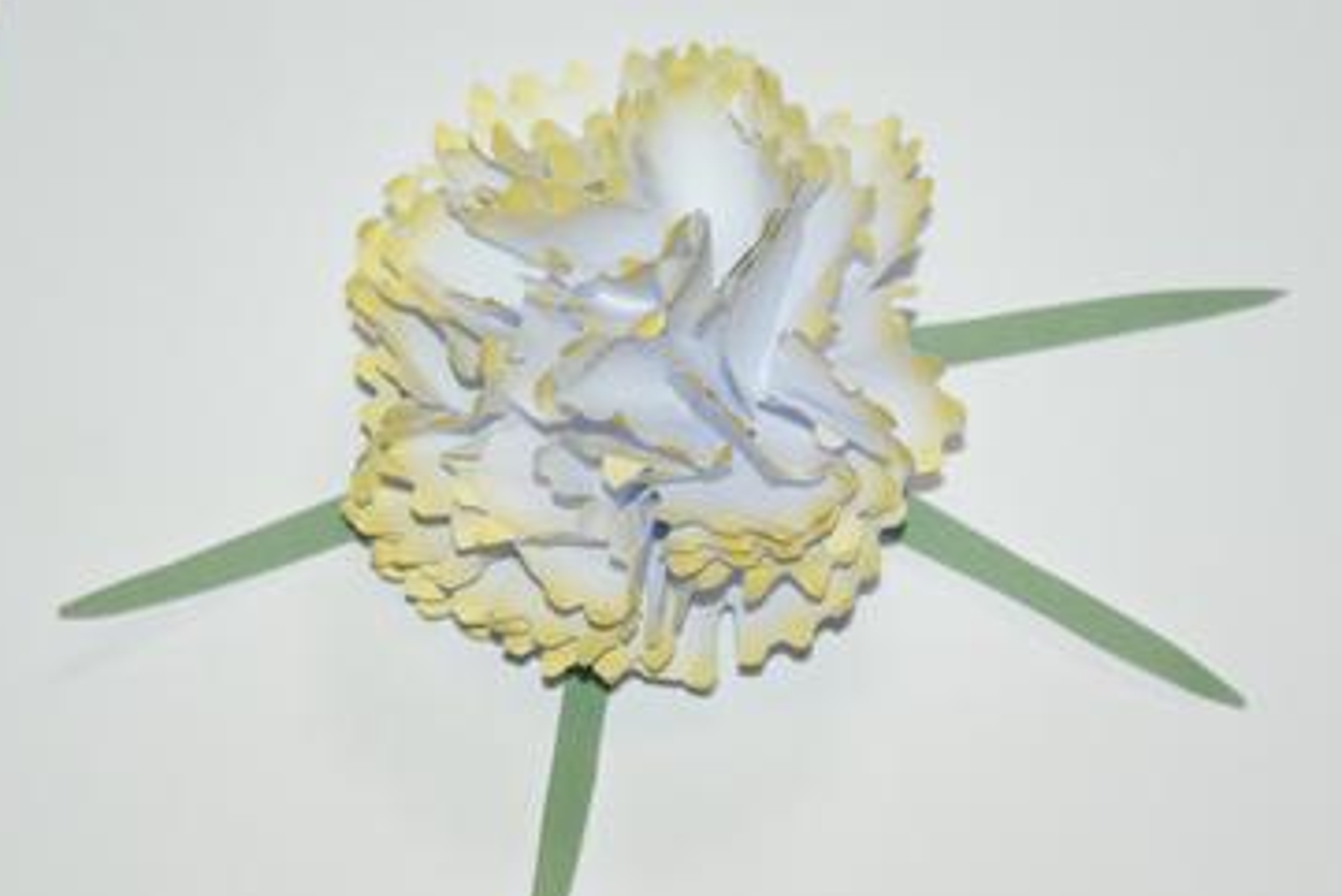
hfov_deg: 15.6
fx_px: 4885
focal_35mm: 131
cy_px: 441
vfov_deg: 10.5
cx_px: 617
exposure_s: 1/125
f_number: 5.6
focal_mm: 70
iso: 400
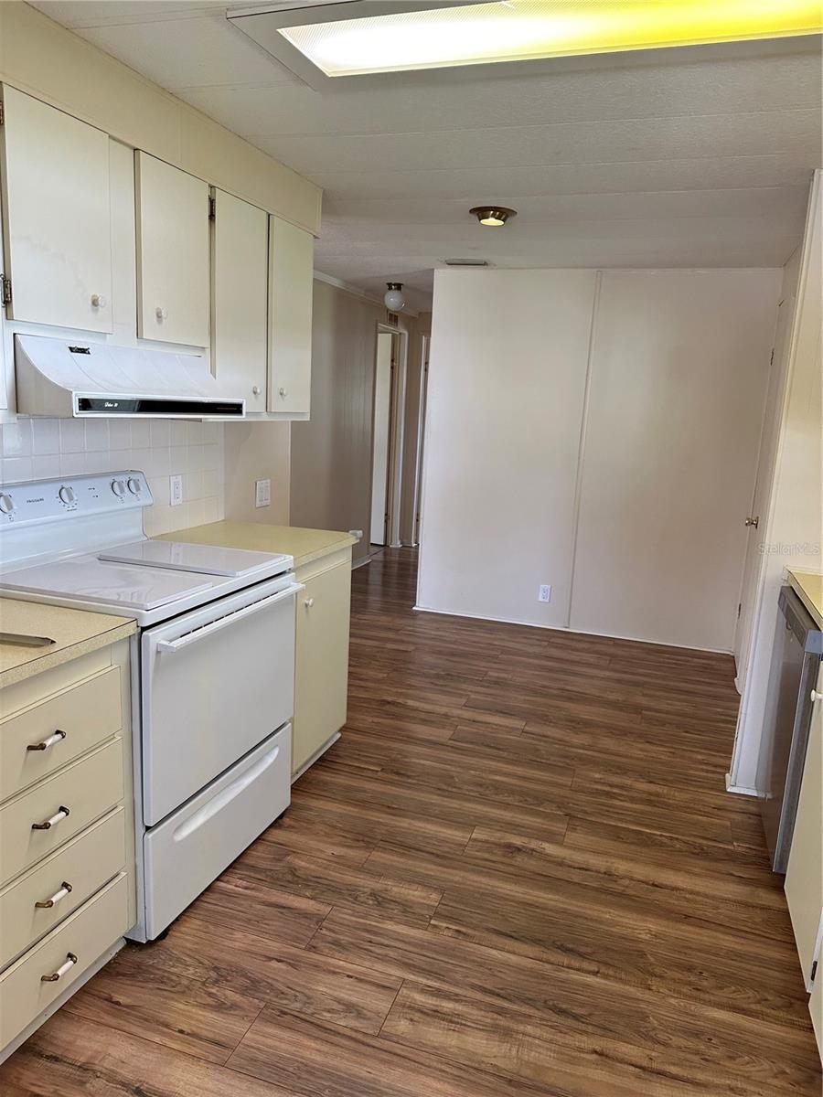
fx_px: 761
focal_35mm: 24
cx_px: 412
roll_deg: -3.0
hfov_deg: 56.8
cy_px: 548
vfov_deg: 71.6
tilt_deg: -10.2
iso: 160
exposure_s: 1/120
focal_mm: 6.86
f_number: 1.78
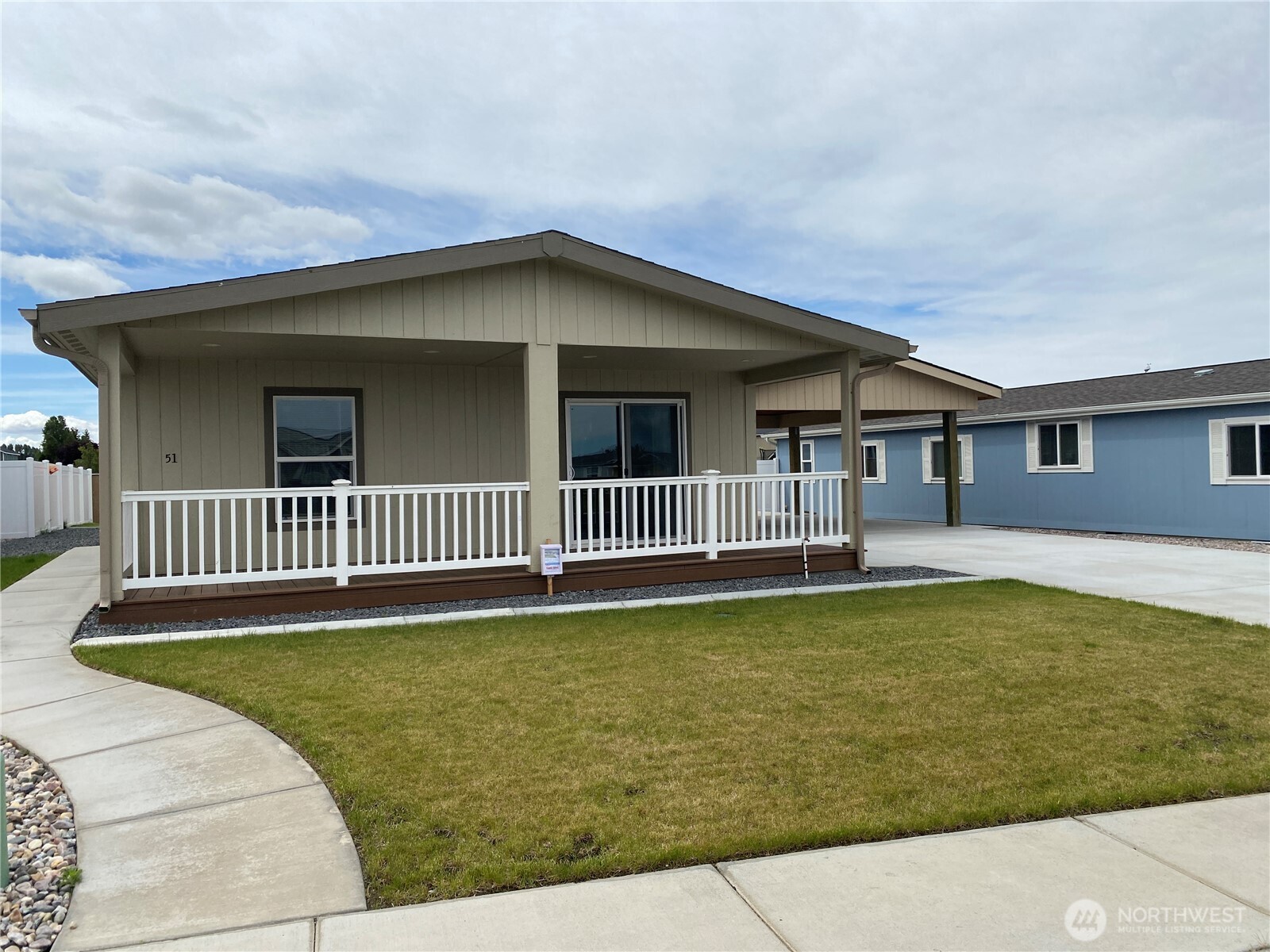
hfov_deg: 67.3
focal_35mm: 26
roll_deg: +1.7
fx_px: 954
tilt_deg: +2.5
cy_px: 476
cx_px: 635
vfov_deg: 53.1
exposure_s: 1/4274
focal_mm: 4.25
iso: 32
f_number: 1.8
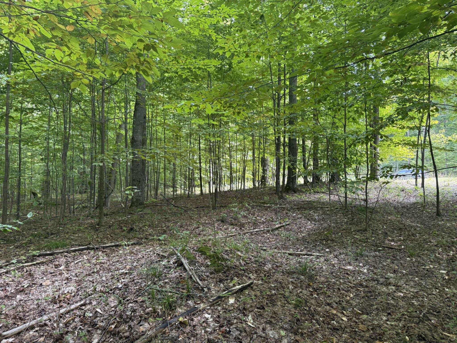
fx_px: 317
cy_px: 172
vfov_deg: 56.8
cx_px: 228
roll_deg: +0.6
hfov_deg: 71.6
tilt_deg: +3.6
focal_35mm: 24
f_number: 1.78
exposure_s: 1/121
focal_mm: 6.76
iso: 160
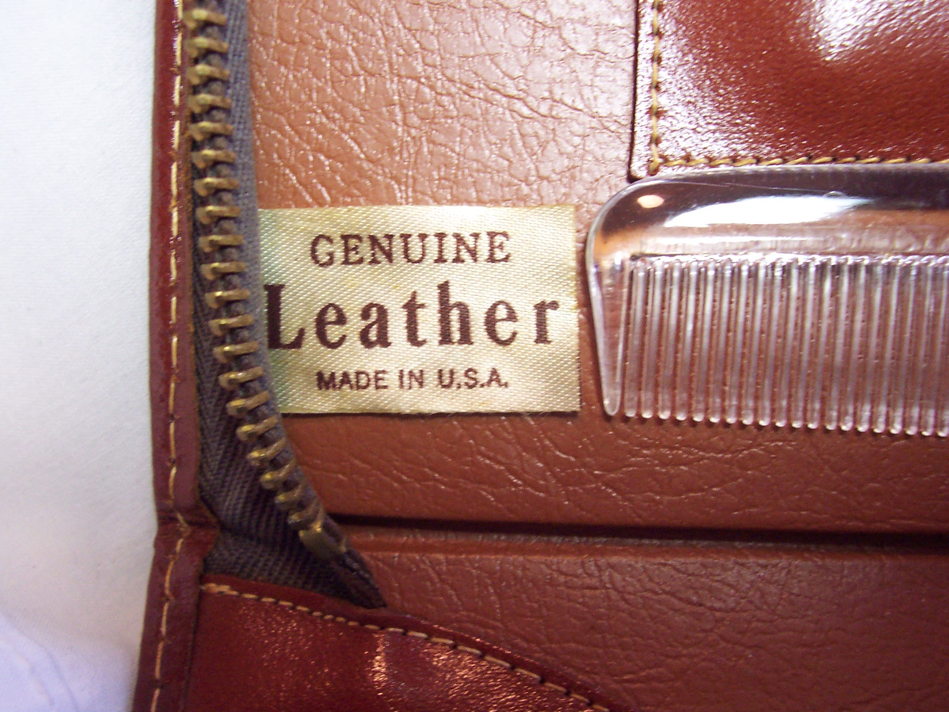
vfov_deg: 38.7
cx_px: 474
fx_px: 1014
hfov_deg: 50.1
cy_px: 356
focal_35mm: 37
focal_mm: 5.6
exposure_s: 1/20
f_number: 2.8
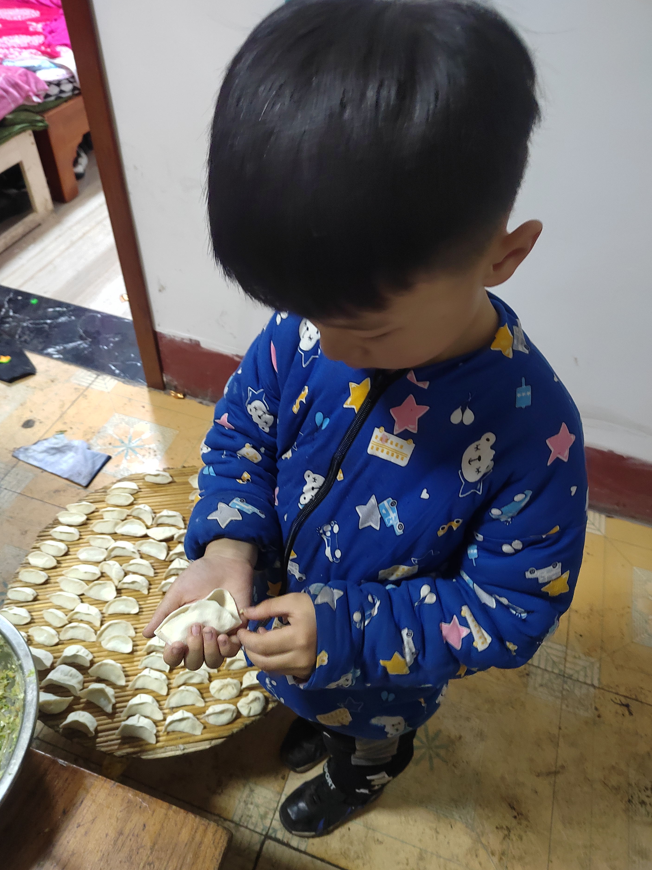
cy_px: 434
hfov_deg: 56.8
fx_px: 603
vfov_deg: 71.6
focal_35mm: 24
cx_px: 329
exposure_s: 1/20
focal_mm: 5.52
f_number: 1.9
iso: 5040
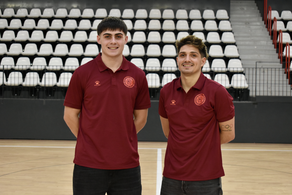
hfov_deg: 33.4
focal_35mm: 60
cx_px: 146
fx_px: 487
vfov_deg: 22.6
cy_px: 98
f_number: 4.8
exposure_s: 1/500
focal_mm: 40
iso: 2000
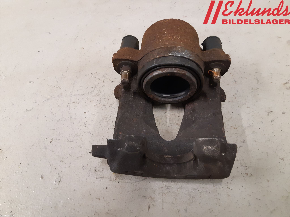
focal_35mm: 26
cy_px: 108
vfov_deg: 53.1
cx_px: 145
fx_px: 218
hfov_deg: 67.3
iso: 250
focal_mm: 3.93
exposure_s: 1/50
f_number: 1.7
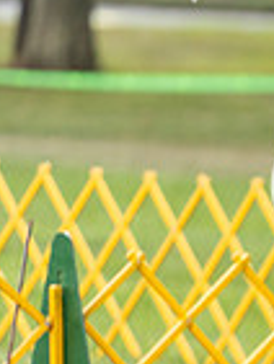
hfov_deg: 1.9
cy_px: 288
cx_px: 646
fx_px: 8209
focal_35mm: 779
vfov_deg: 2.5
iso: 400
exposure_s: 1/640
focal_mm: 197
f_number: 2.8
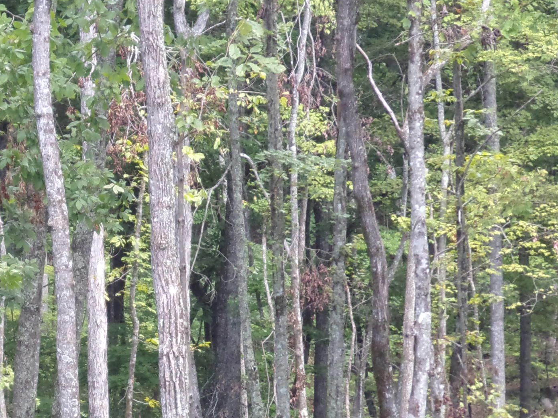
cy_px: 388
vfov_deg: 5.2
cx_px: 91
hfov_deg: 6.9
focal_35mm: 287
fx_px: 4627
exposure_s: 1/40
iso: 107
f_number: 5.5
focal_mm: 23.8
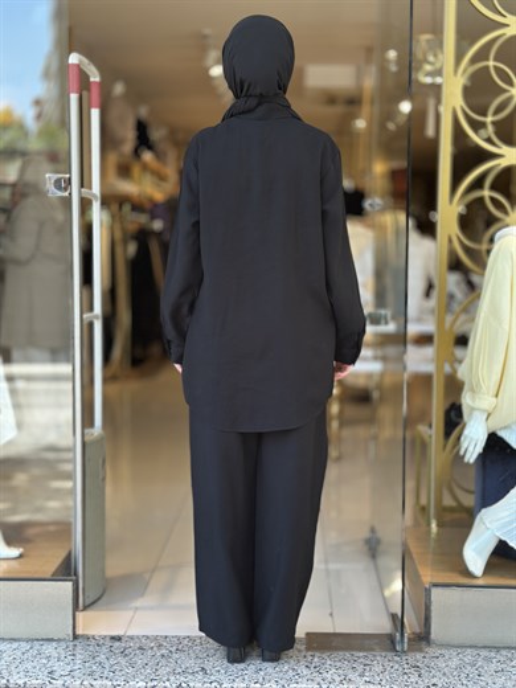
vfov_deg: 39.7
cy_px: 344
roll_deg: -1.6
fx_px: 954
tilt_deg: -5.3
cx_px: 258
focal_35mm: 48
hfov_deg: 30.3
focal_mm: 6.86
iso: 100
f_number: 1.78
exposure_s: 1/172
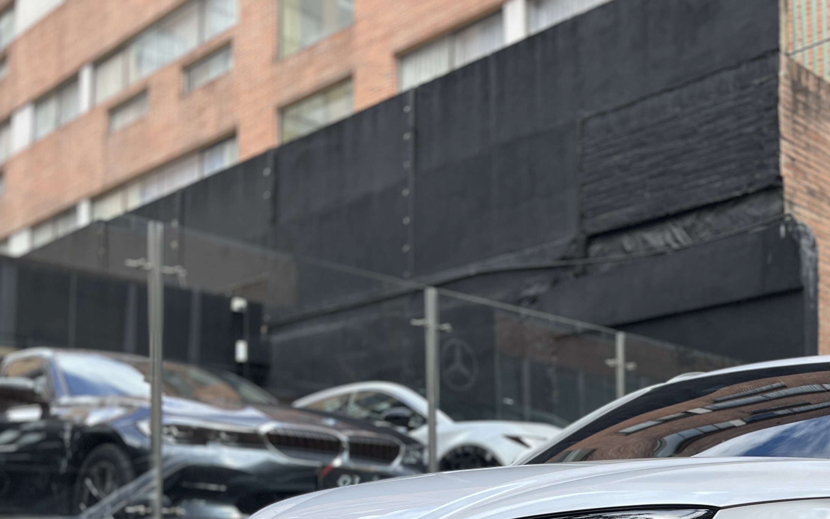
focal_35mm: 50
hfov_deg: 38.6
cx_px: 679
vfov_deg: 24.5
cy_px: 540
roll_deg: -0.2
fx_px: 1131
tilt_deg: +0.5
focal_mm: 5.1
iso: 50
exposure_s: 1/1163
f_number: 1.6
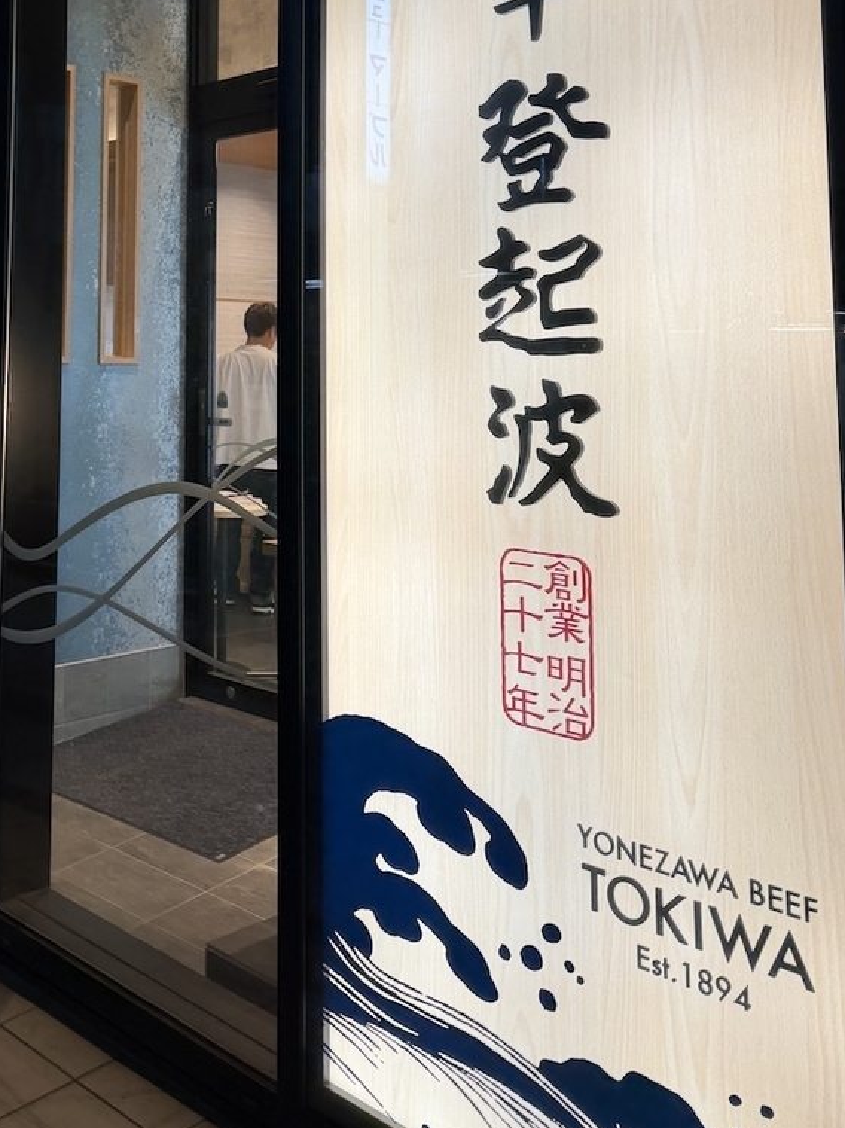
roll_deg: -2.5
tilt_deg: +3.4
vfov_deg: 46.7
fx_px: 1238
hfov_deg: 36.6
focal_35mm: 38
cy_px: 246
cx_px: 184
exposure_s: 1/100
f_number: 1.78
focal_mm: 6.76
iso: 160
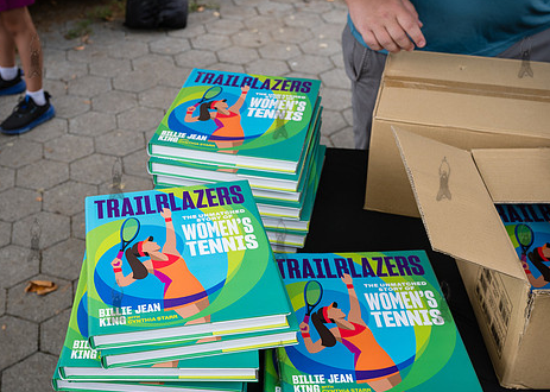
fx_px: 827
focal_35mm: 53
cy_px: 193
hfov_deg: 36.4
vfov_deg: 26.7
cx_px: 186
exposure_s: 1/250
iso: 400
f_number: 4.5
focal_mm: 34
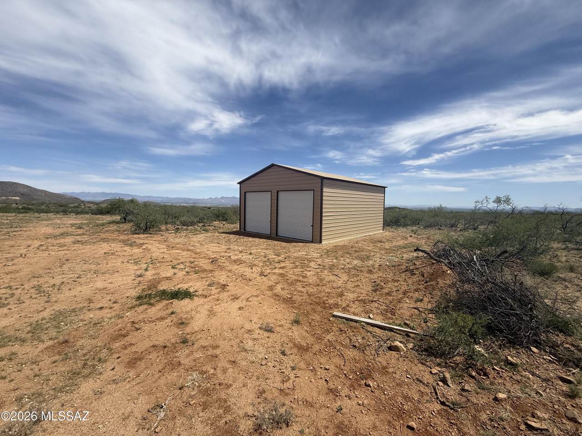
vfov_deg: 85.7
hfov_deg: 102.1
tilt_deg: -3.4
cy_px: 218
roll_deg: -1.9
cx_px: 291
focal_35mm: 14
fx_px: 235
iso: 50
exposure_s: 1/3125
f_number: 2.2
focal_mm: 2.22
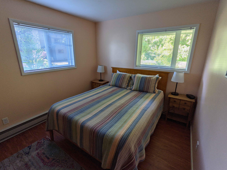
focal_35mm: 16
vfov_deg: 78.1
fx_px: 105
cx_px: 114
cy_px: 85
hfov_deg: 94.5
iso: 44
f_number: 2.2
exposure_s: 1/23.8
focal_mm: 2.22
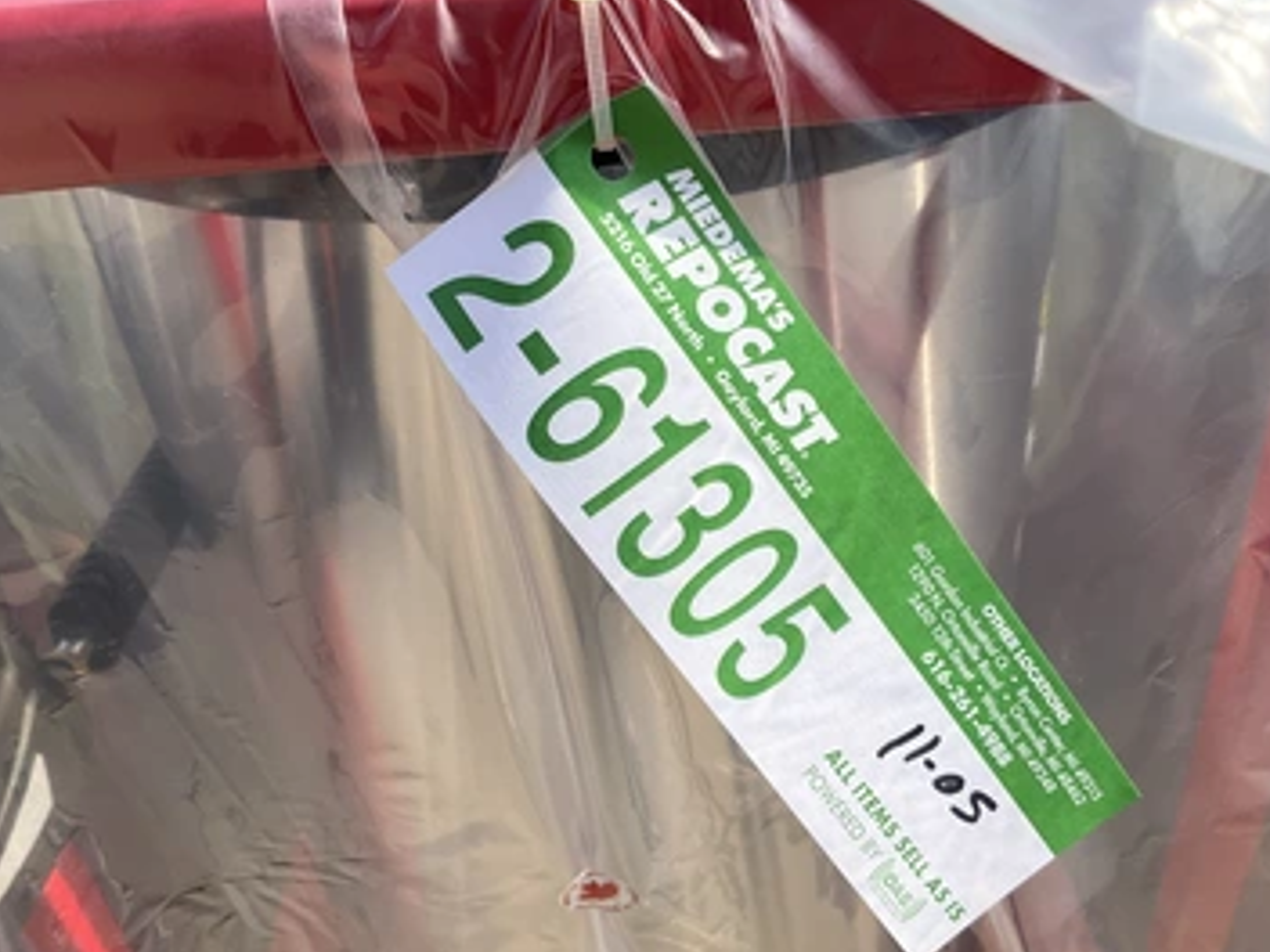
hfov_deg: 55.3
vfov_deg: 42.9
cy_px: 465
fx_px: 1211
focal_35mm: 33
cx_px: 686
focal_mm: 3
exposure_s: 1/1577
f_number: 1.8
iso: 25
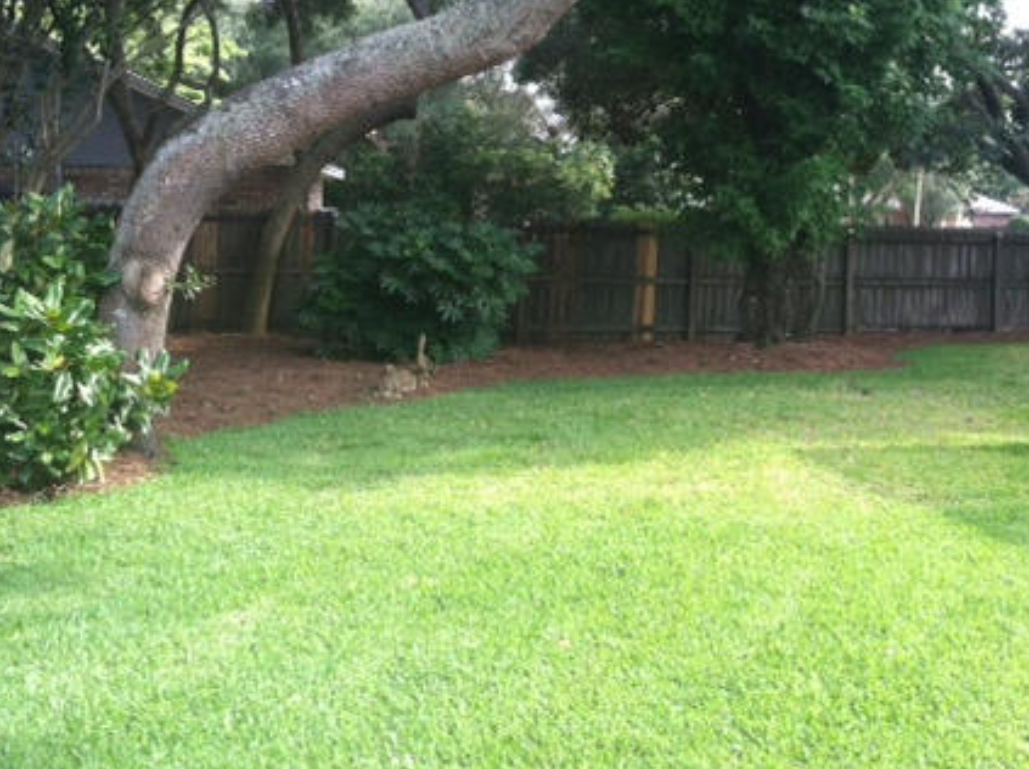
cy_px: 307
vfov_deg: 27.4
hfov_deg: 36.1
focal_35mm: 53
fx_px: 1573
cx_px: 630
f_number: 2.8
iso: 100
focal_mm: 3.85
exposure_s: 1/100
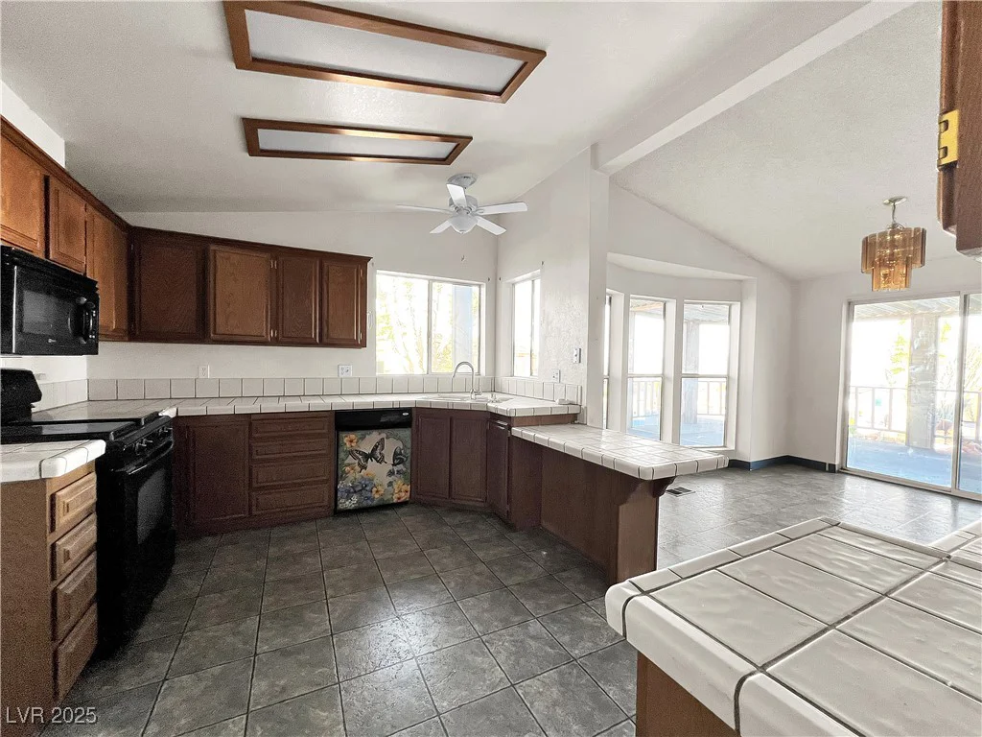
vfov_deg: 89.9
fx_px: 369
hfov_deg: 106.2
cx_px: 491
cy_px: 368
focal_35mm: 13
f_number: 1.8
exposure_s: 1/99
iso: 80
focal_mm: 1.57
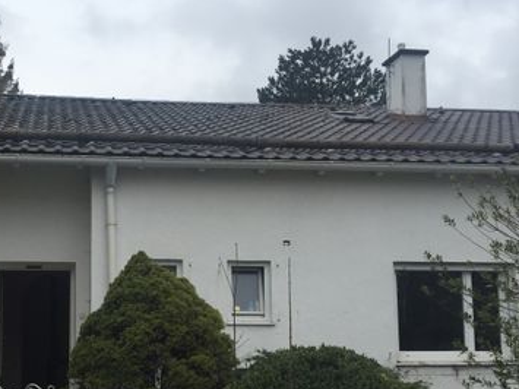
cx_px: 140
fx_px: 734
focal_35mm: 49
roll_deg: +0.3
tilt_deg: +5.3
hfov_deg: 38.1
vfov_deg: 29.5
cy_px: 254
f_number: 2.2
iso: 32
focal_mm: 4.15
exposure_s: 1/1364
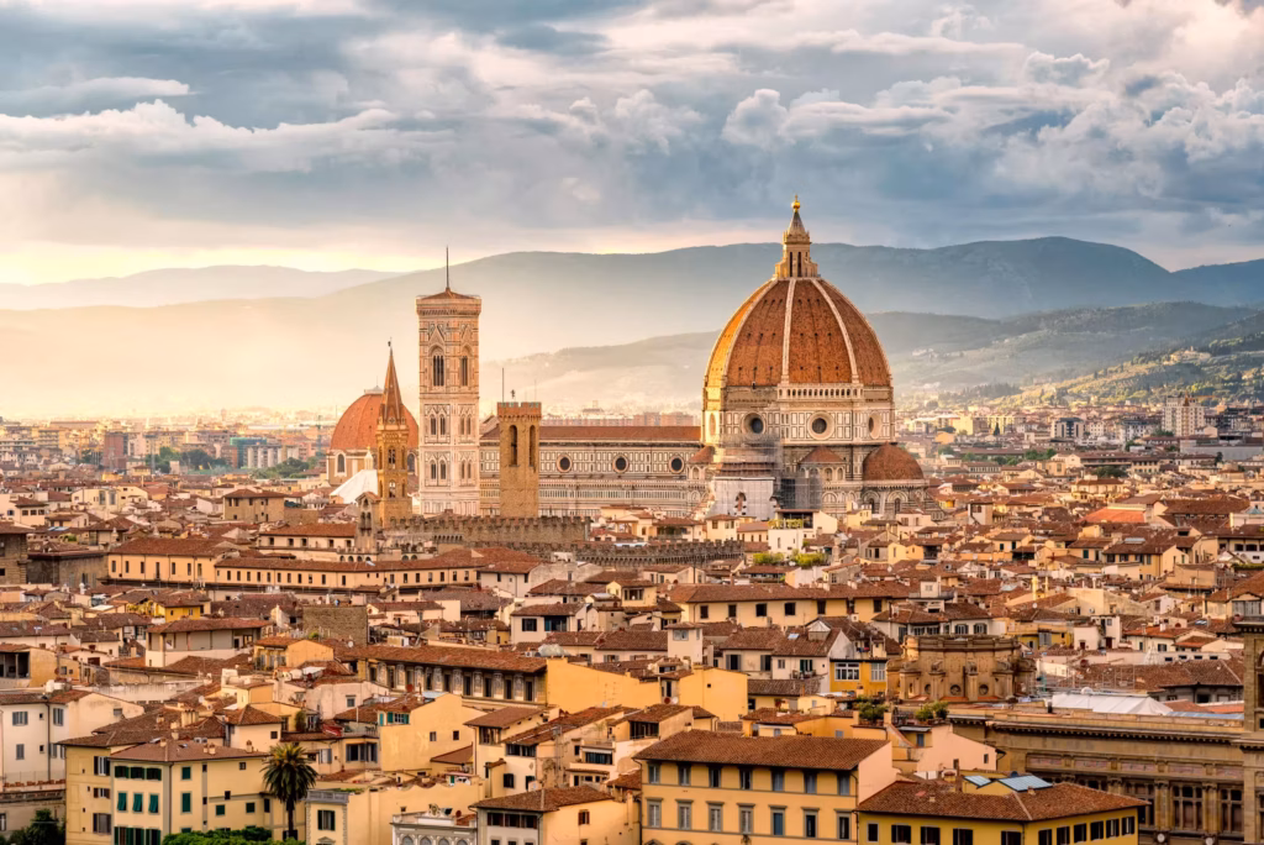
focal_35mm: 120
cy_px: 422
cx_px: 632
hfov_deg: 17.1
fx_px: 4216
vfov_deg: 11.4
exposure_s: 1/60
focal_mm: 120
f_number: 8
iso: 250
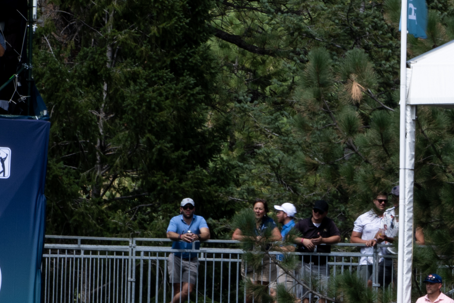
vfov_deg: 1.2
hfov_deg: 1.7
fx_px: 14881
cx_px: 725
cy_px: 612
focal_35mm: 1180
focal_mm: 230
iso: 64
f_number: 20
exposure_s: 1/40
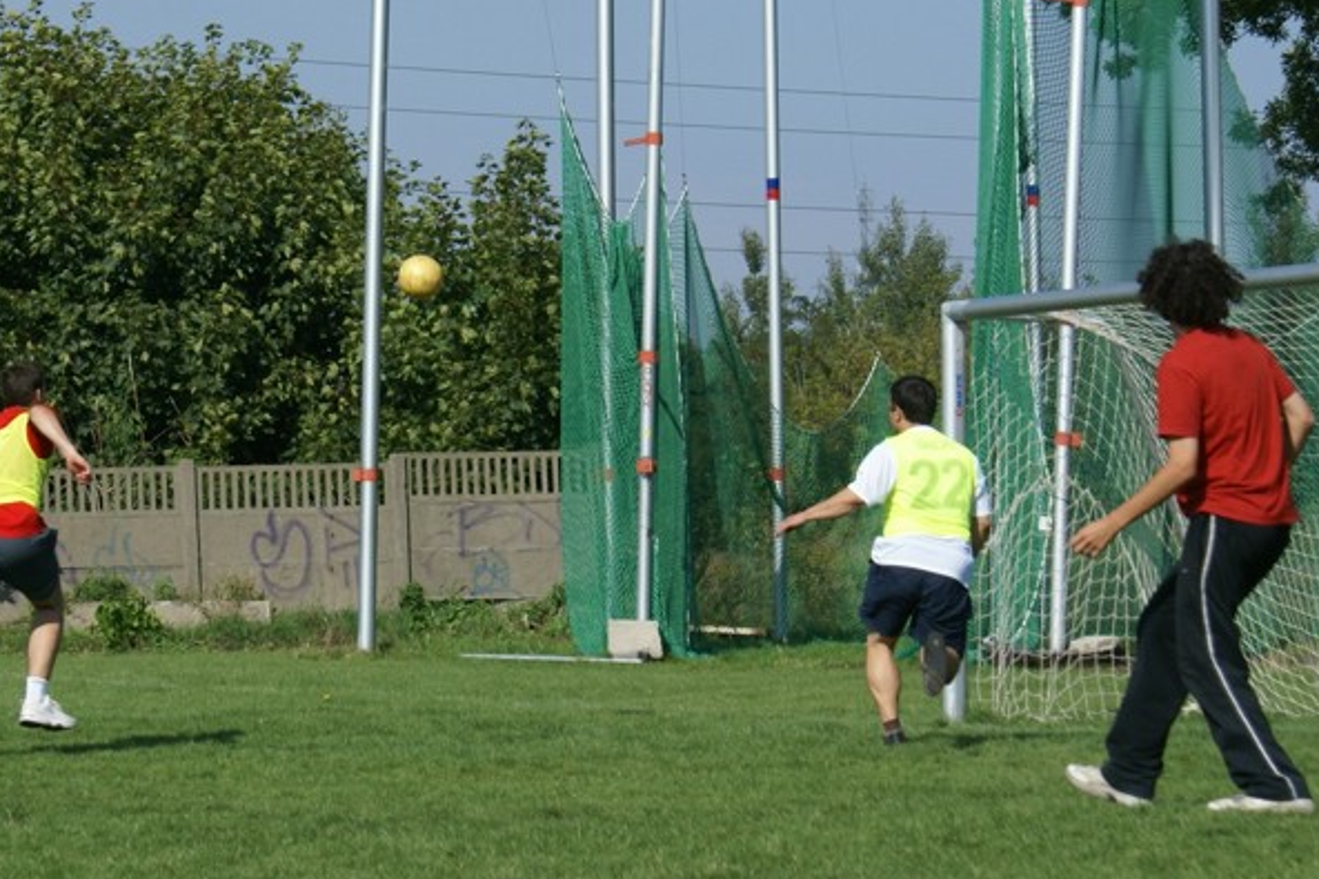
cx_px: 596
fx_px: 4542
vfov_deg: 11.0
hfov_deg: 16.5
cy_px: 443
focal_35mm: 124
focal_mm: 70
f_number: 9
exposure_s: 1/400
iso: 100
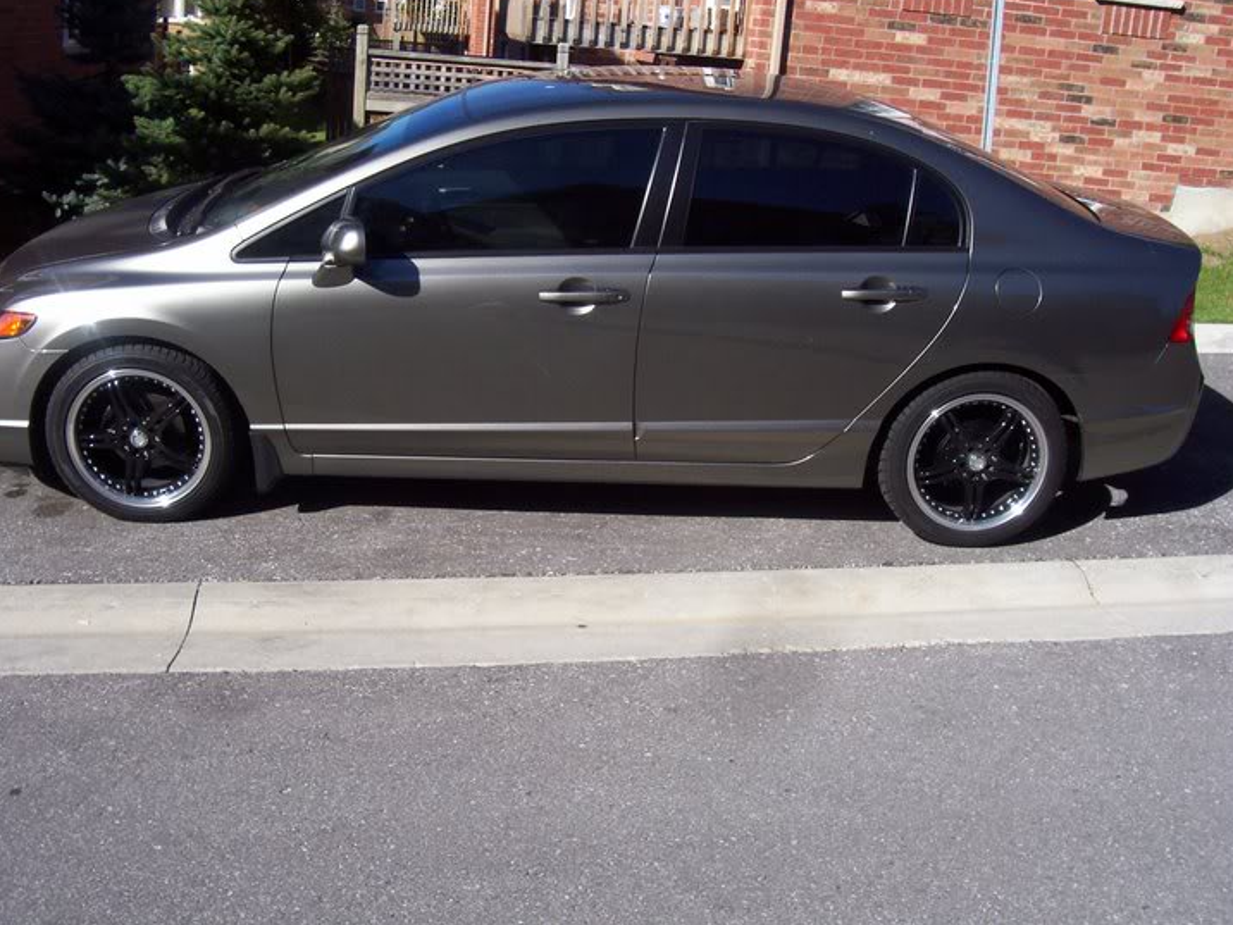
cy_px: 412
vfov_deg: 37.7
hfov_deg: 48.9
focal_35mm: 38
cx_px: 565
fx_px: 1354
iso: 80
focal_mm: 5.6
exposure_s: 1/380
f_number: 5.1
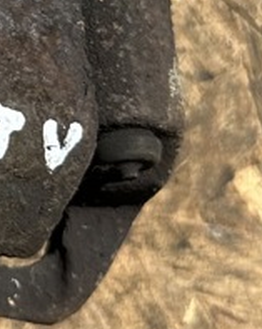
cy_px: -26
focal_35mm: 76
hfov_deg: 15.9
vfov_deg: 23.6
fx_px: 738
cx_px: -260
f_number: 1.78
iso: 80
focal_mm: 6.86
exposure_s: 1/3861
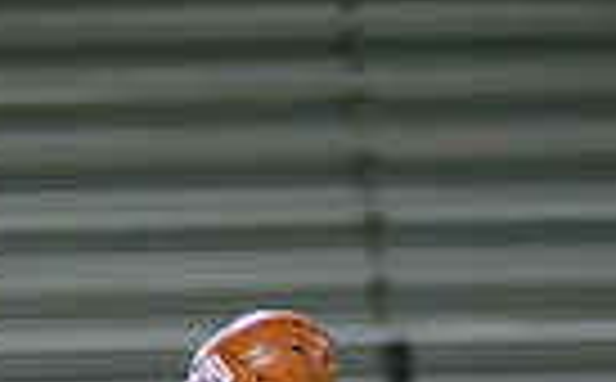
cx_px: 373
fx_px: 21746
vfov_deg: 1.0
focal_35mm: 1298
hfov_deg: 1.6
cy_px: 685
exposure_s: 1/500
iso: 2000
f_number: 2.8
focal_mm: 300
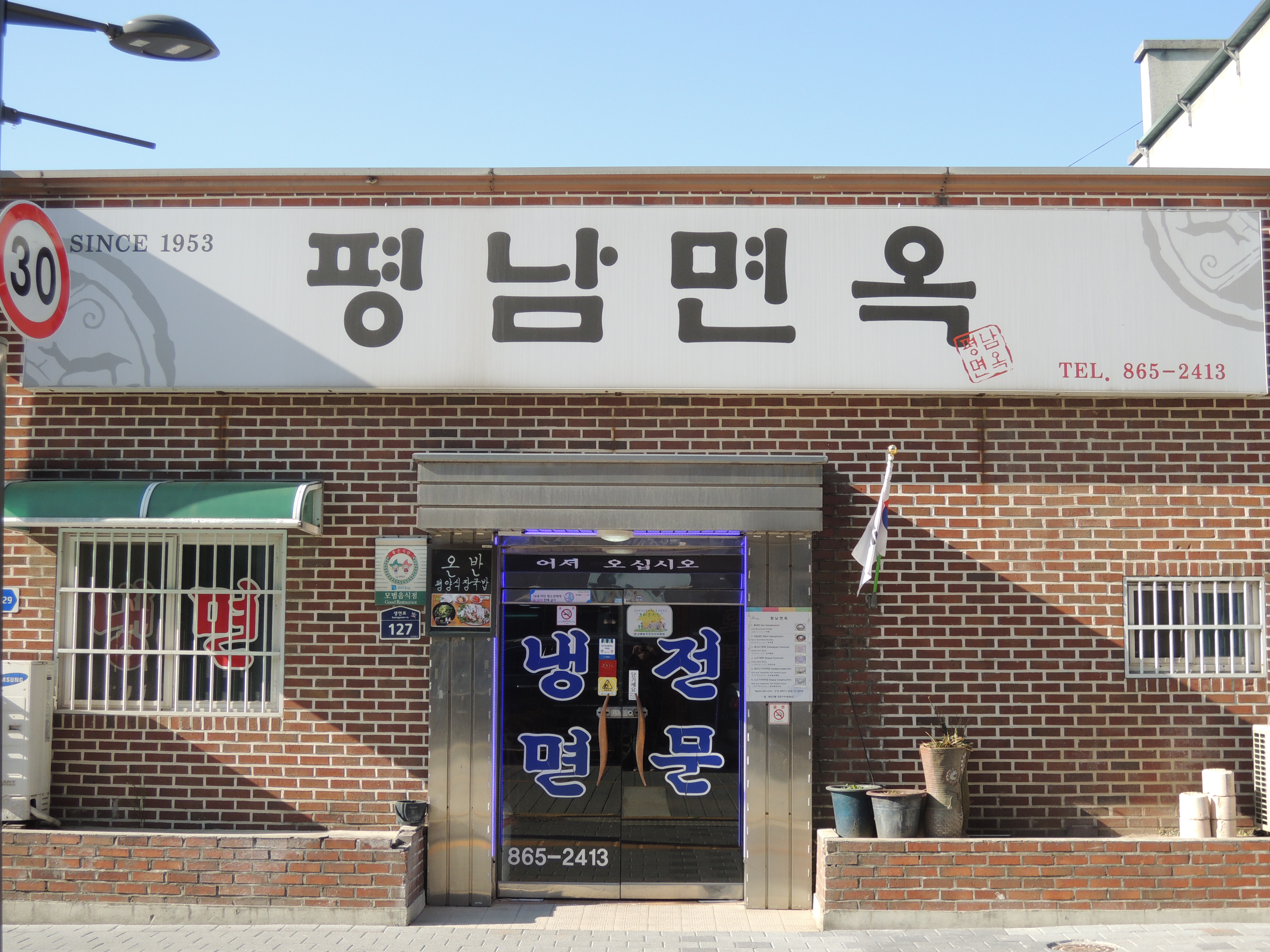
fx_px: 1724
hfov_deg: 40.4
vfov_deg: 30.9
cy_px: 482
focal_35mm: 47
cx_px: 634
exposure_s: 1/400
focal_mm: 8.1
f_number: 3.5
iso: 100
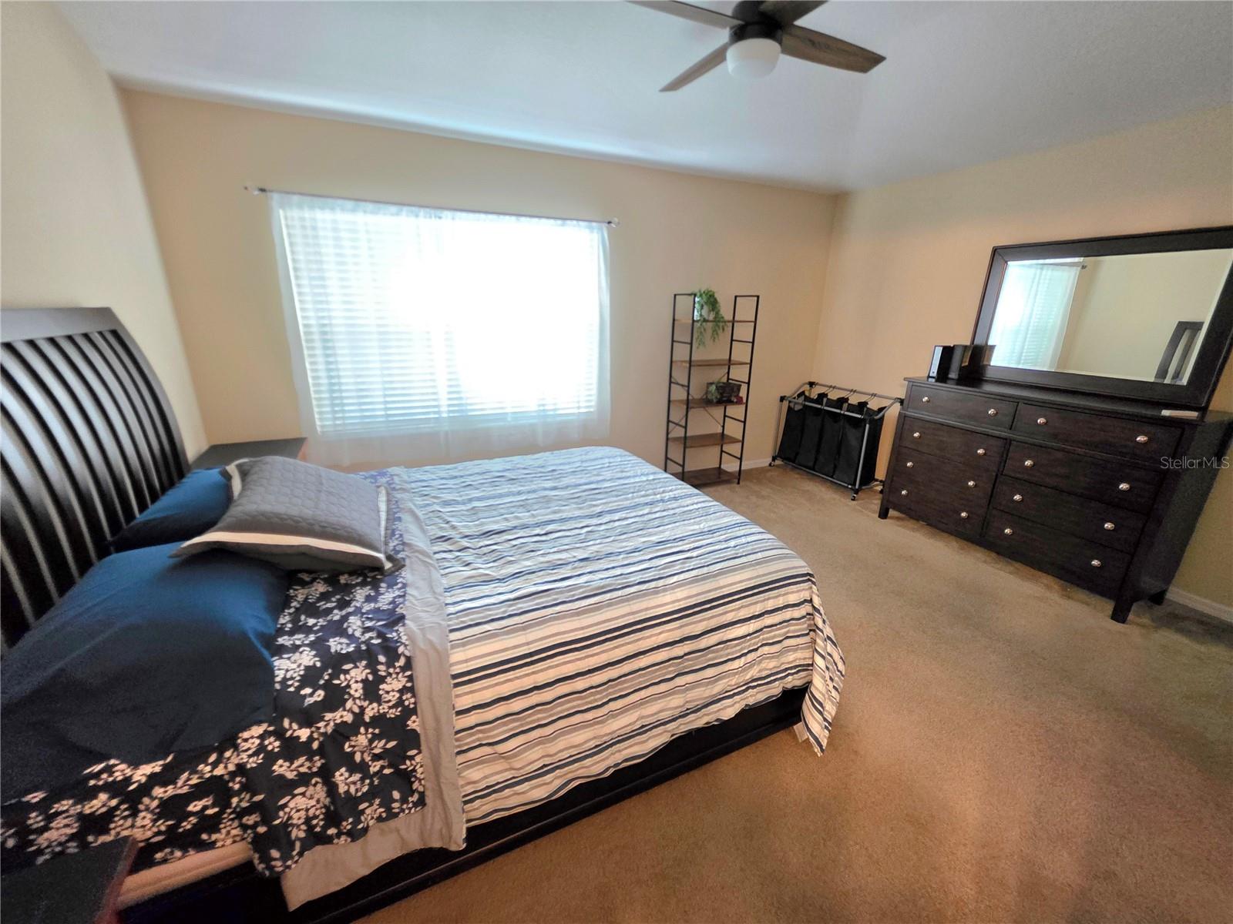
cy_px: 462
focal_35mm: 13
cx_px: 616
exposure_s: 1/60.2
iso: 1250
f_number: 1.9
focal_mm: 2.2
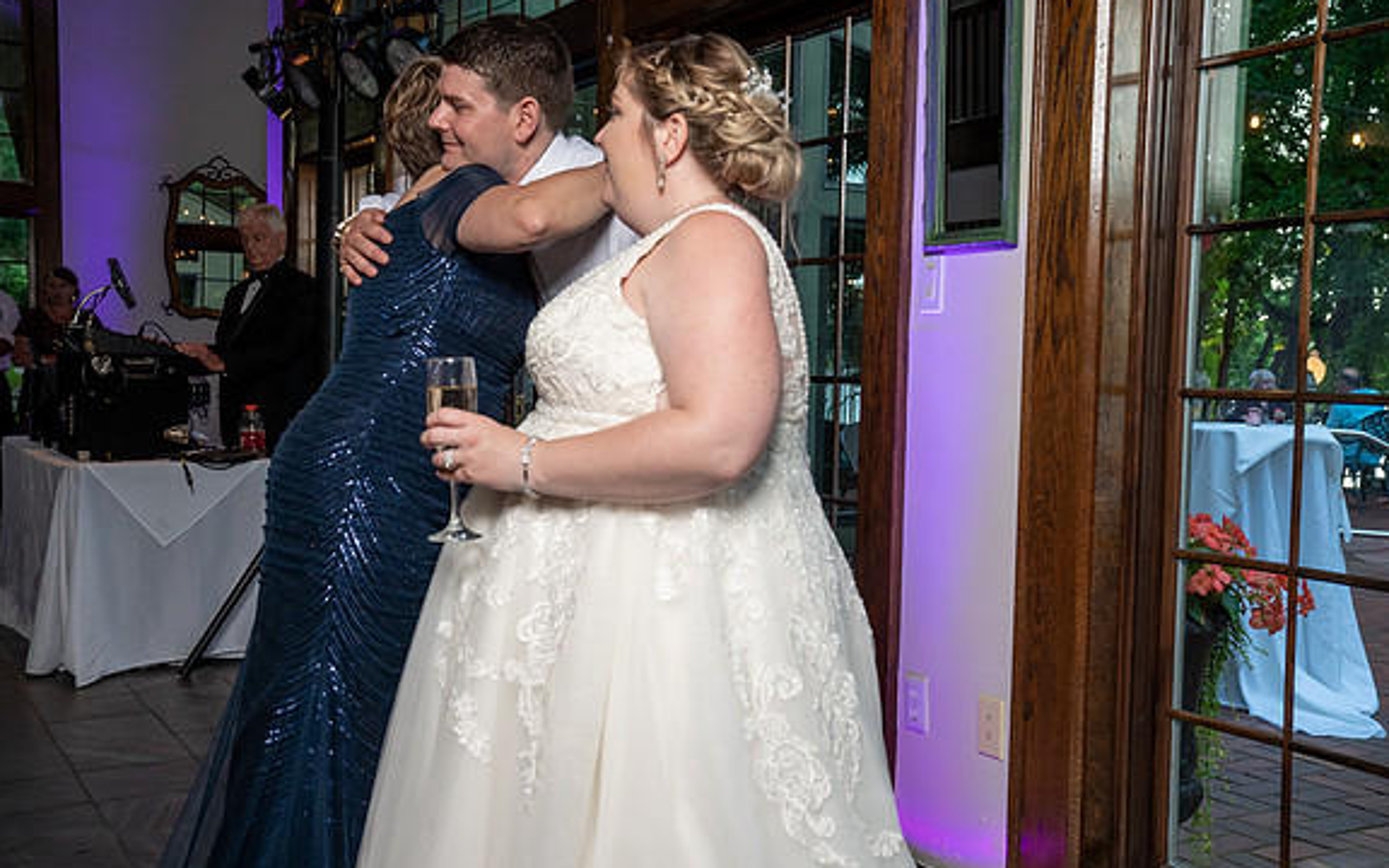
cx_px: 694
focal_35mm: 39
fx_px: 1476
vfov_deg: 32.8
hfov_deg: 50.4
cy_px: 435
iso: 2000
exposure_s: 1/200
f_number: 5.6
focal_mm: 38
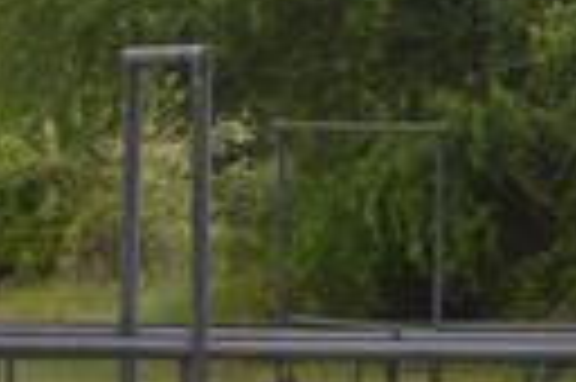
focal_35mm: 263
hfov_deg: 7.5
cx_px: 1120
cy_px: -18
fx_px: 4203
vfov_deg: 5.2
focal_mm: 22
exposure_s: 1/60
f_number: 8
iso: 125
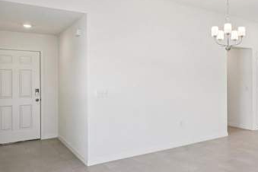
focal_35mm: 33
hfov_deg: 53.4
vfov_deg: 40.0
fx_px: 236
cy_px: 83
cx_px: 206
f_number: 8
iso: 400
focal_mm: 14
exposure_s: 1/50
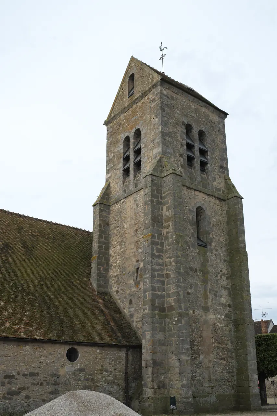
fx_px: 416
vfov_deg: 53.1
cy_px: 208
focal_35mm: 36
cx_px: 138
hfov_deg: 36.9
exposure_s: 1/110
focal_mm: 24.3
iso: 200
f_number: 8
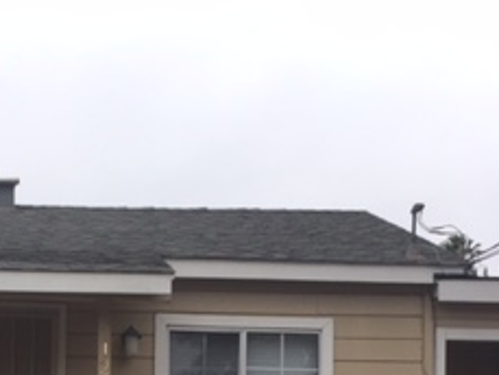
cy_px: 480
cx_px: 144
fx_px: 1168
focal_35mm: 81
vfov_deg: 17.2
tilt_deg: +3.8
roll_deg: -2.0
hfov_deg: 23.9
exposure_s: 1/460
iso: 32
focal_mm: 4.15
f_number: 2.2
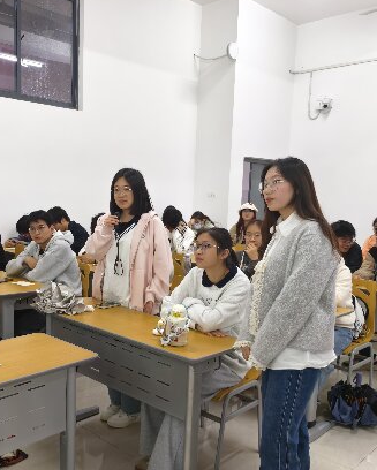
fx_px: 460
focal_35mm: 33
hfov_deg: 44.1
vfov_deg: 54.1
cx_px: 133
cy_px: 251
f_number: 1.57
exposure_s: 1/50
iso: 672
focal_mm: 5.6
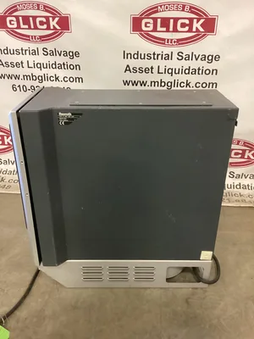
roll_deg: +1.8
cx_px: 127
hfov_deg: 45.4
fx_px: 303
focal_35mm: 31
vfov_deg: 58.4
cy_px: 170
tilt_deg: -24.6
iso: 640
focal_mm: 3.3
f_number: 2.4
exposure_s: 1/25
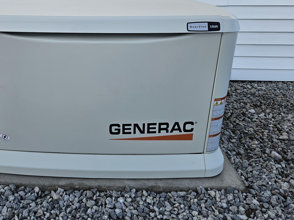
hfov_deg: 54.0
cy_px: 64
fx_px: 280
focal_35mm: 33
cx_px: 93
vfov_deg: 42.1
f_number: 1.8
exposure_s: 1/2000
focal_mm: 5.4
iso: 32
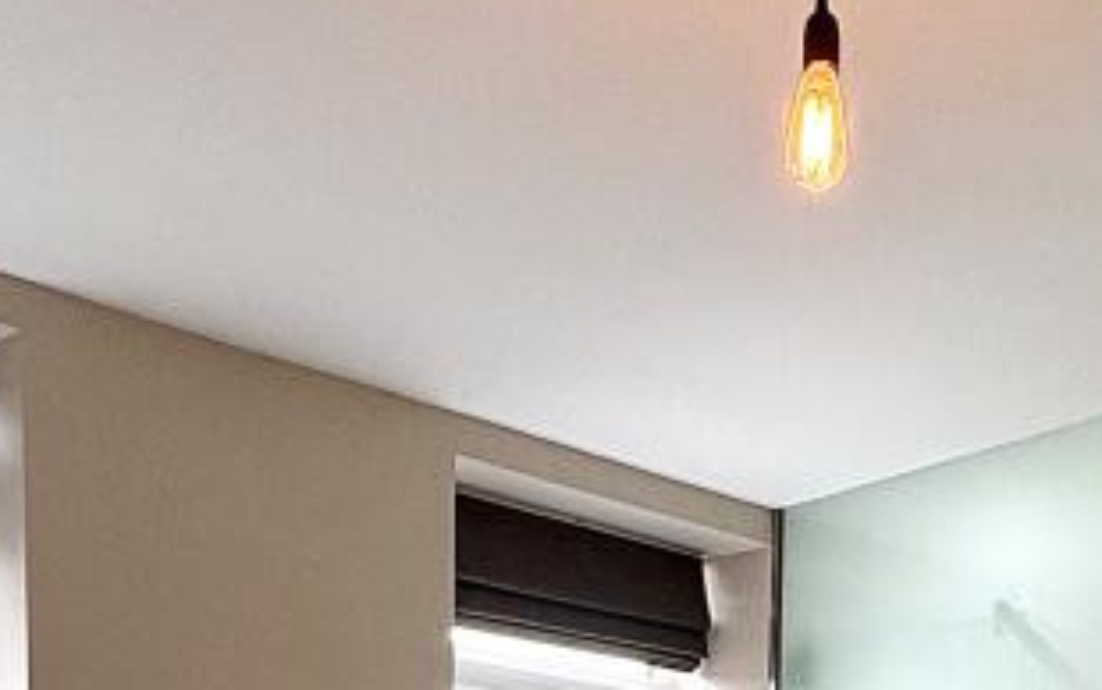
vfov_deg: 21.2
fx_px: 1472
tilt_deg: -5.0
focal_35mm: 49
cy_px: 1095
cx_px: 747
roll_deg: -0.4
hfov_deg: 40.5
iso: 125
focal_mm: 2.22
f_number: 2.2
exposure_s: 1/50
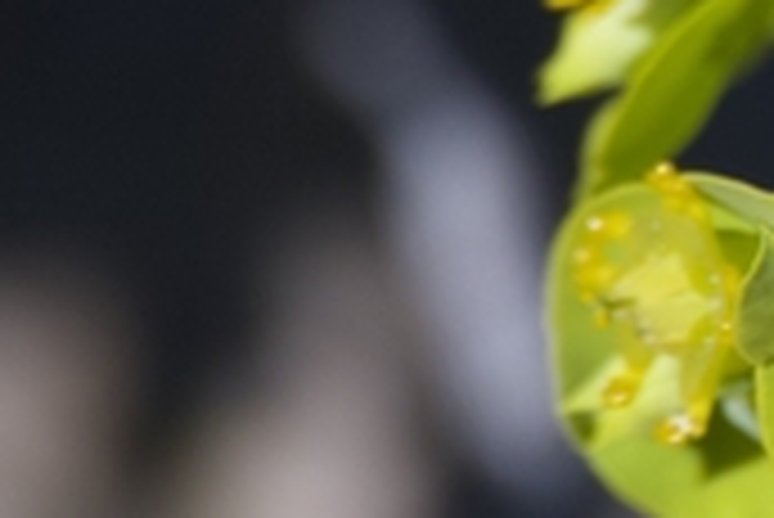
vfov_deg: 0.7
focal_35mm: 2019
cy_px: 173
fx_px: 43444
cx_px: 1706
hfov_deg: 1.0
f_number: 8
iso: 400
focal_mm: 340
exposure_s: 1/1250
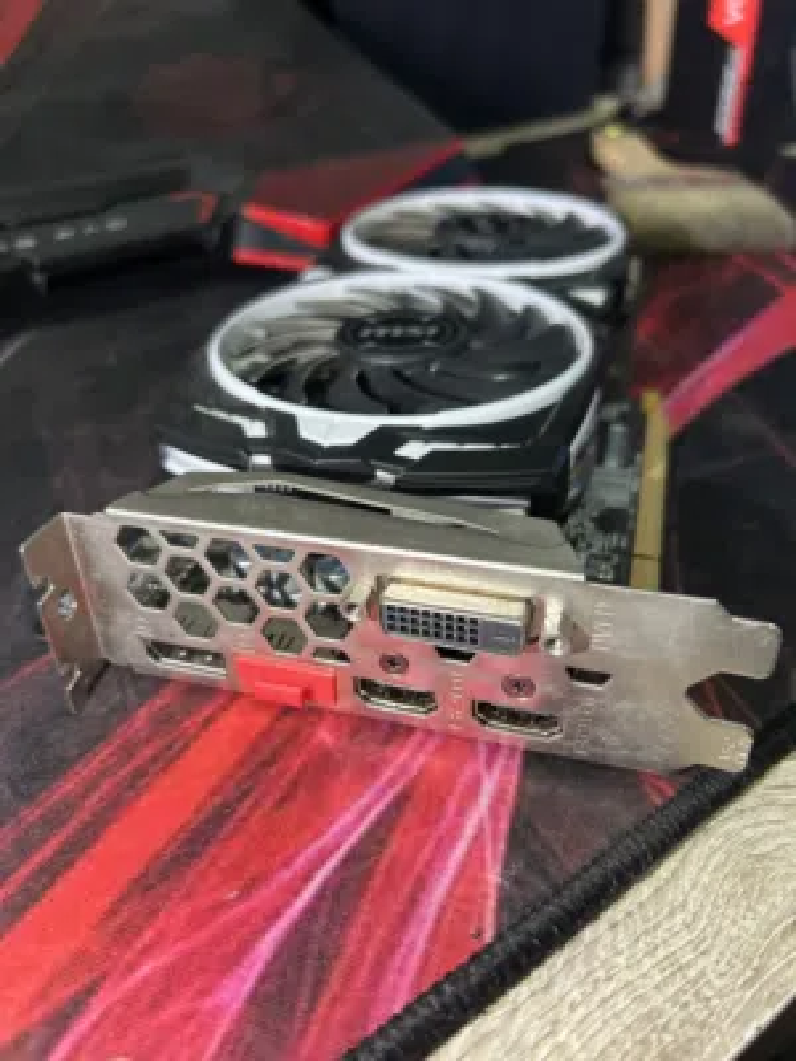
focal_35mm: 26
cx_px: 398
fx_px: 797
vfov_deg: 67.3
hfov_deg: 53.1
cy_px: 530
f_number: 1.5
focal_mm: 5.7
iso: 250
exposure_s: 1/59
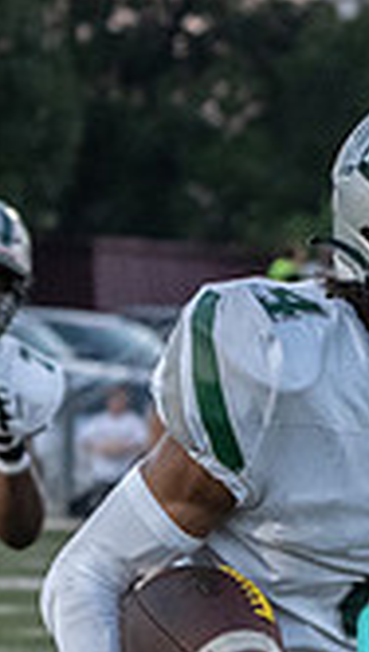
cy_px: 754
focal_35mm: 425
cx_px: 262
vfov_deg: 5.1
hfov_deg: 2.9
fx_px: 7355
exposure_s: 1/1000
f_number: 5.6
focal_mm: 100
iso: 5000
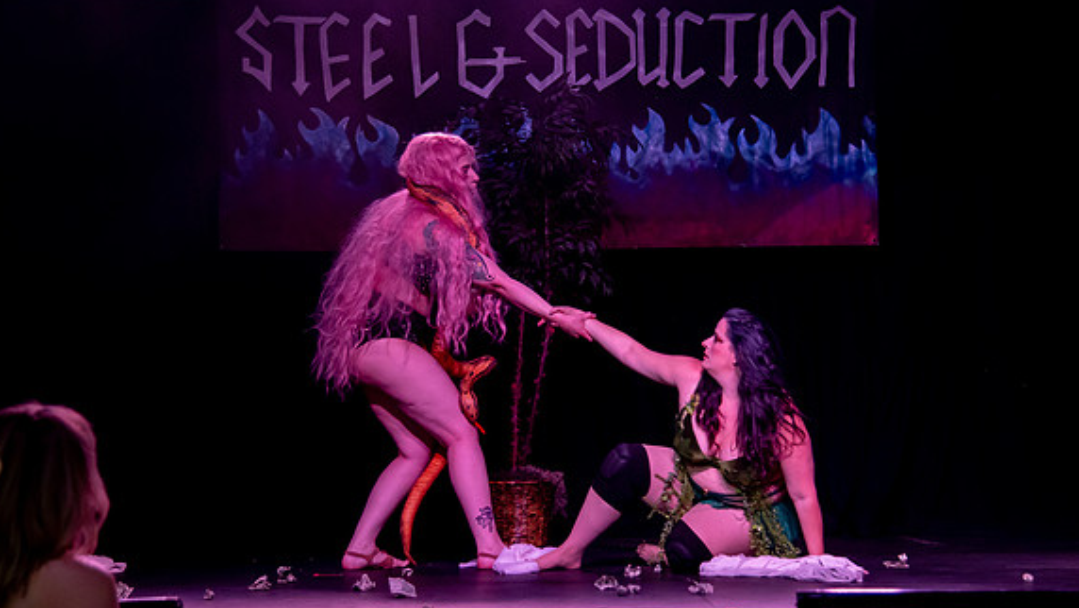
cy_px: 306
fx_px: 1889
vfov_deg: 18.3
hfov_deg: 31.9
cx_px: 575
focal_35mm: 66
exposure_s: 1/80
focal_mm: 55
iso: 6400
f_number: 4
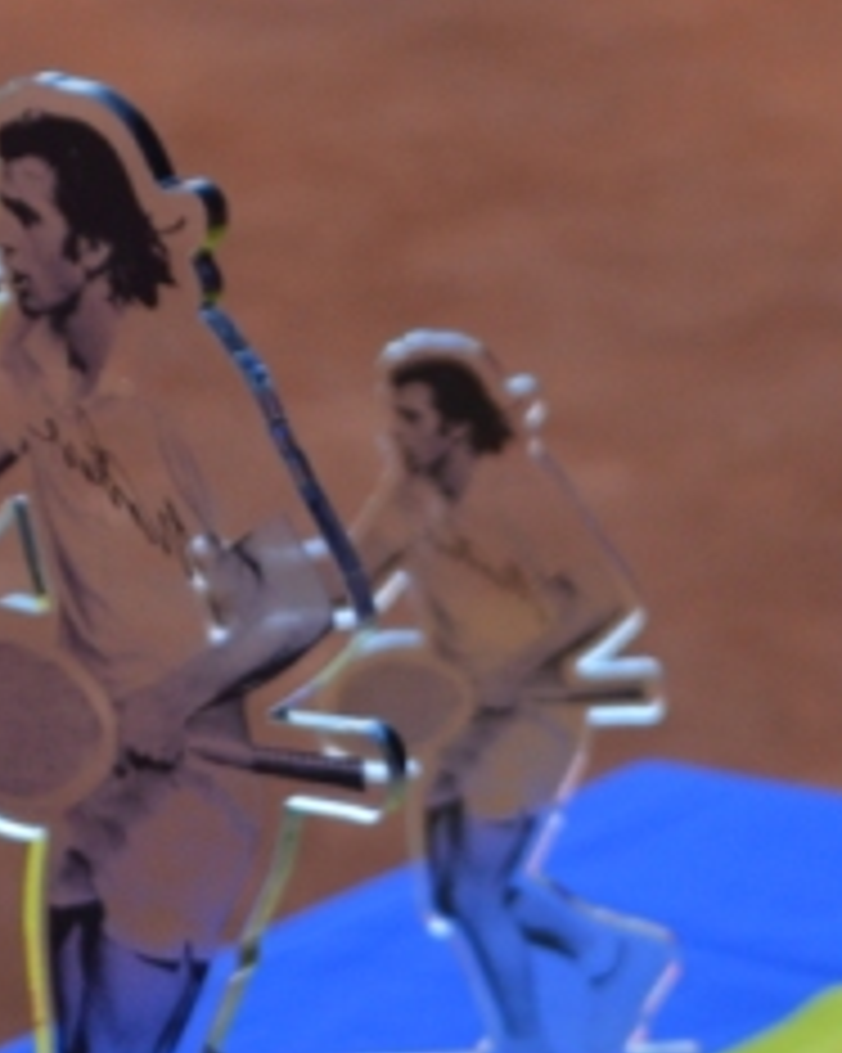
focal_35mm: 246
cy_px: 961
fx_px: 7668
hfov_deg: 6.2
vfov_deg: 7.8
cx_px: 1126
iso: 360
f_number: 5.6
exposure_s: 1/125
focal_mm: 40
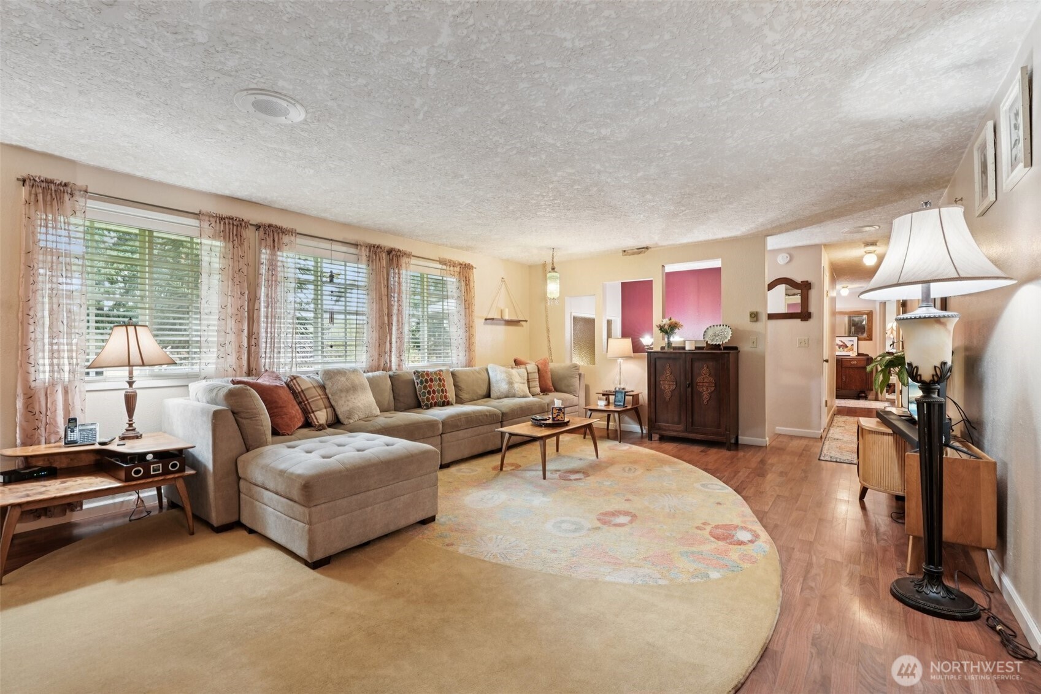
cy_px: 347
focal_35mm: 16
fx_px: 463
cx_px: 520
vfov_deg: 73.7
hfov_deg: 96.7
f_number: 8
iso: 400
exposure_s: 1/5
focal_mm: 16
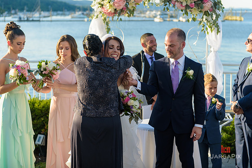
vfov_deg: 21.9
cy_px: 84
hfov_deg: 32.4
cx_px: 126
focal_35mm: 62
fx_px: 434
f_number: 3.2
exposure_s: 1/1600
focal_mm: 62
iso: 200
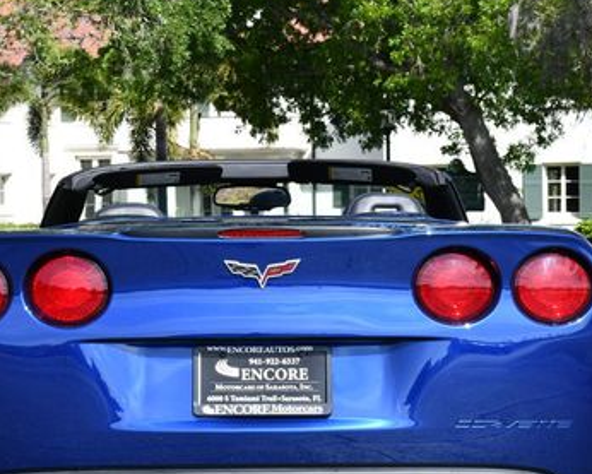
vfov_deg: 13.1
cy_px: 313
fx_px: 2068
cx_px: 245
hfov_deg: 16.3
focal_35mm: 118
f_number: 8
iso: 200
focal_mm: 34
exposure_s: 1/250
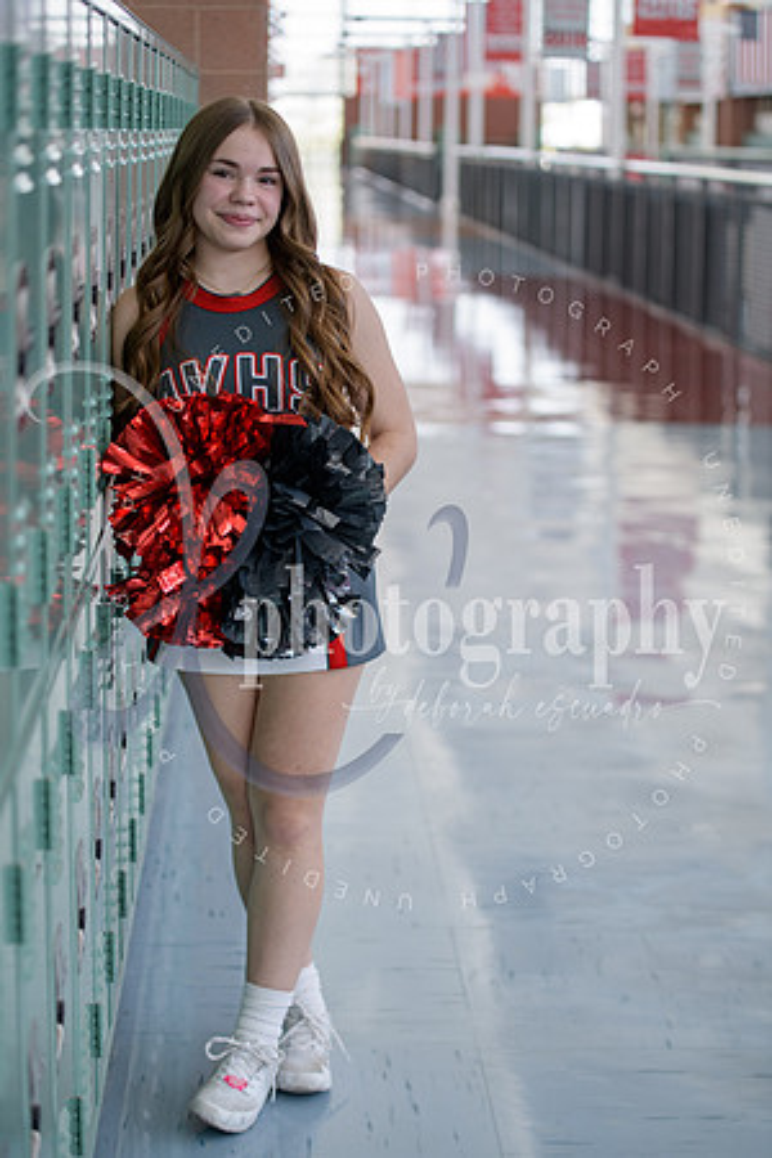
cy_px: 579
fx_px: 2251
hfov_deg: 19.5
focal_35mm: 70
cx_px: 386
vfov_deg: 28.8
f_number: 2.8
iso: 250
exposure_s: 1/125
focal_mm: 70
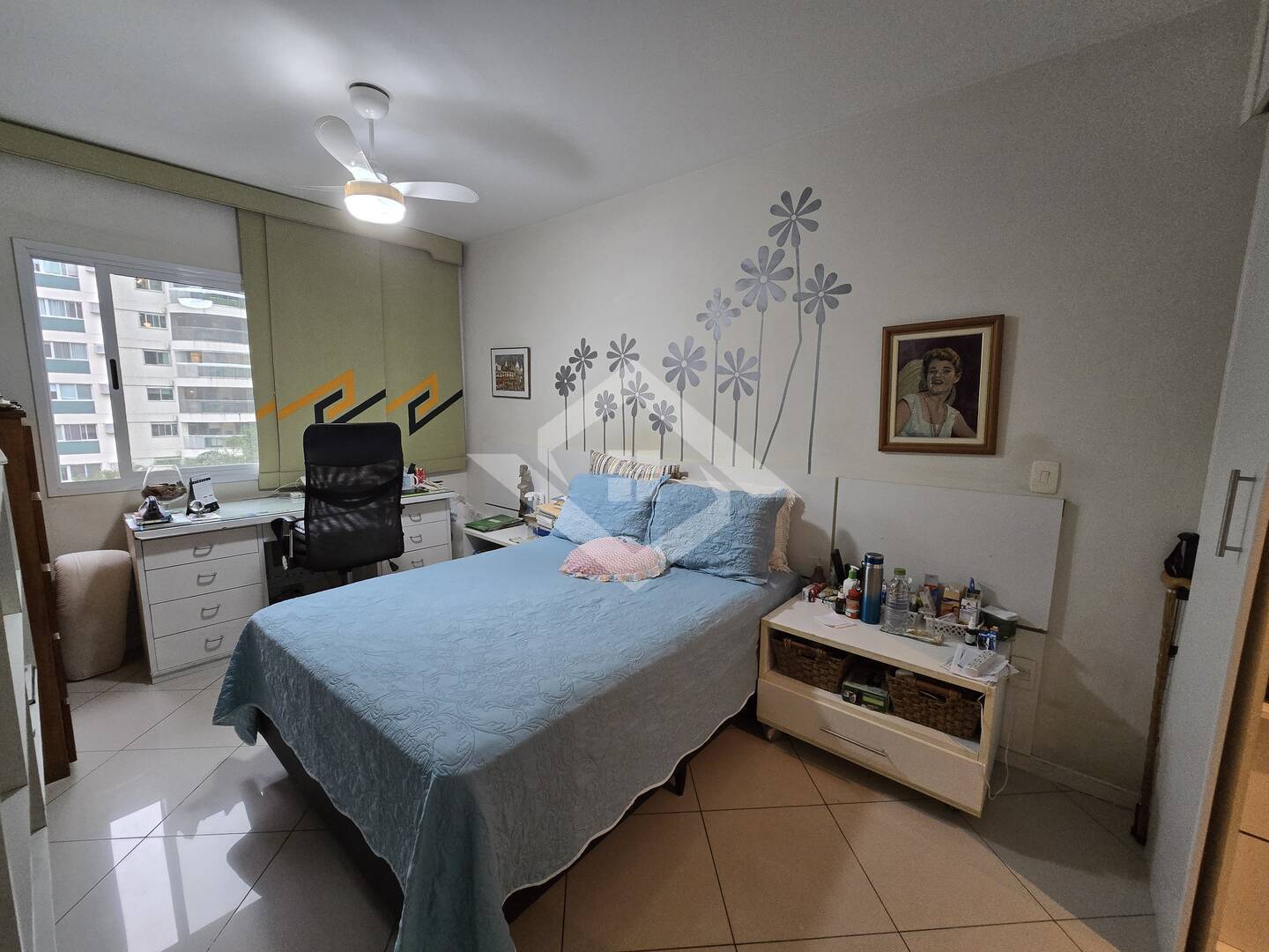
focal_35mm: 13
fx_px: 477
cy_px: 476
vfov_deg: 89.9
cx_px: 634
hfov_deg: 106.2
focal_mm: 2.2
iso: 400
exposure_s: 1/60
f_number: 2.2
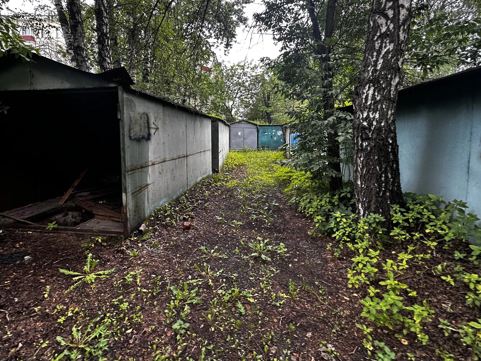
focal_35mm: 17
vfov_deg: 74.2
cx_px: 234
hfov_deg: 91.0
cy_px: 150
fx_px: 236
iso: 100
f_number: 2.2
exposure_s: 1/99
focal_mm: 2.22
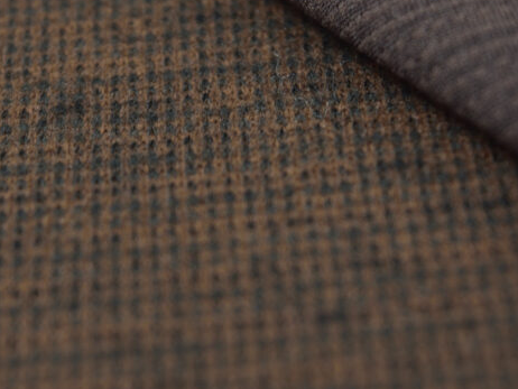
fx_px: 1973
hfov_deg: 14.9
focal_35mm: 132
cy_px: 163
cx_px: 169
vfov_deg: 11.3
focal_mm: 55
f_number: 5.6
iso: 160
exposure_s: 1/13
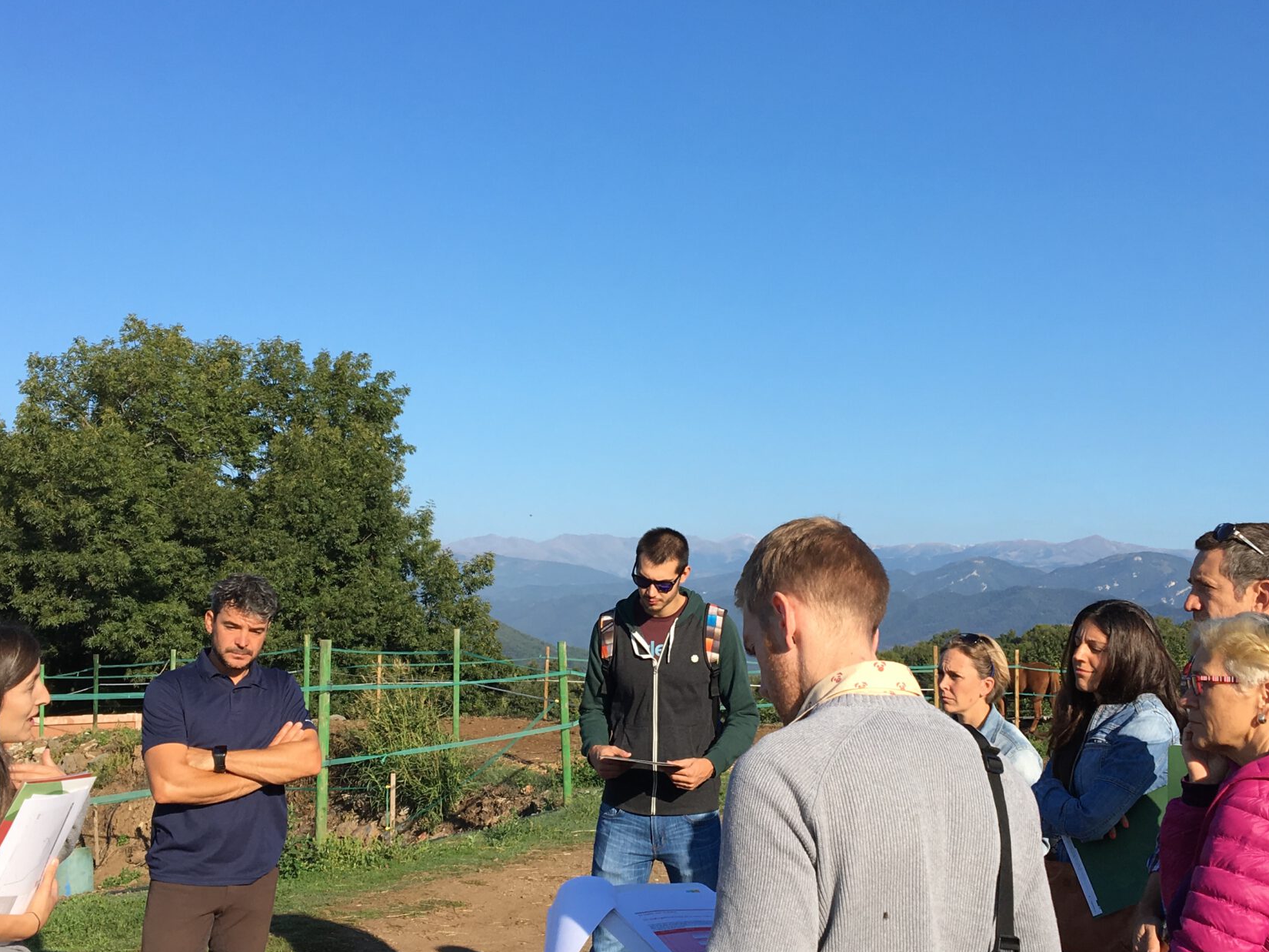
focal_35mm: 45
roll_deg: -0.2
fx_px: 1649
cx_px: 650
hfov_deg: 42.1
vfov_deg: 32.2
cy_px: 523
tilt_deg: +3.4
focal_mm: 4.15
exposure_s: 1/1304
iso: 25
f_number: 2.2
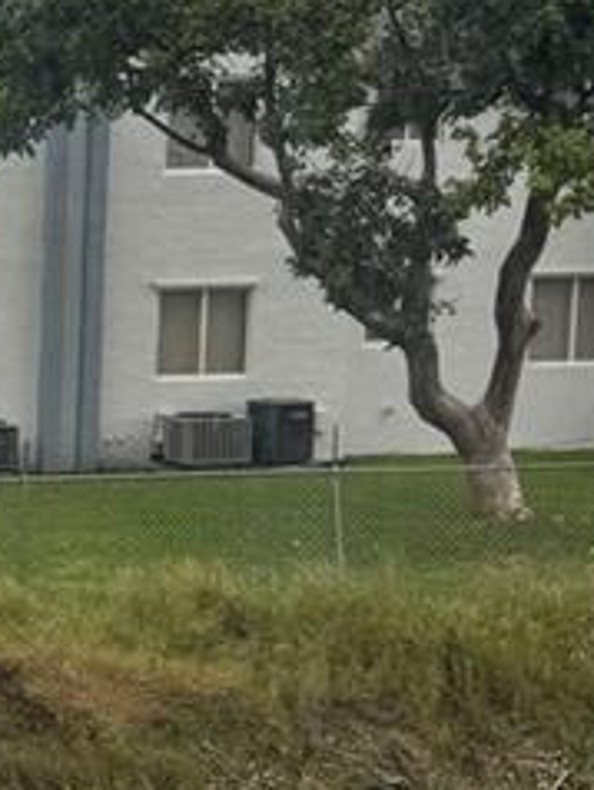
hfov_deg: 10.4
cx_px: -889
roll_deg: +1.5
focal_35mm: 121
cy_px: 538
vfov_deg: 16.2
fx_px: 2763
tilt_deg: -7.9
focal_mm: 6.76
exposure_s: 1/912
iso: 80
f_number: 1.78
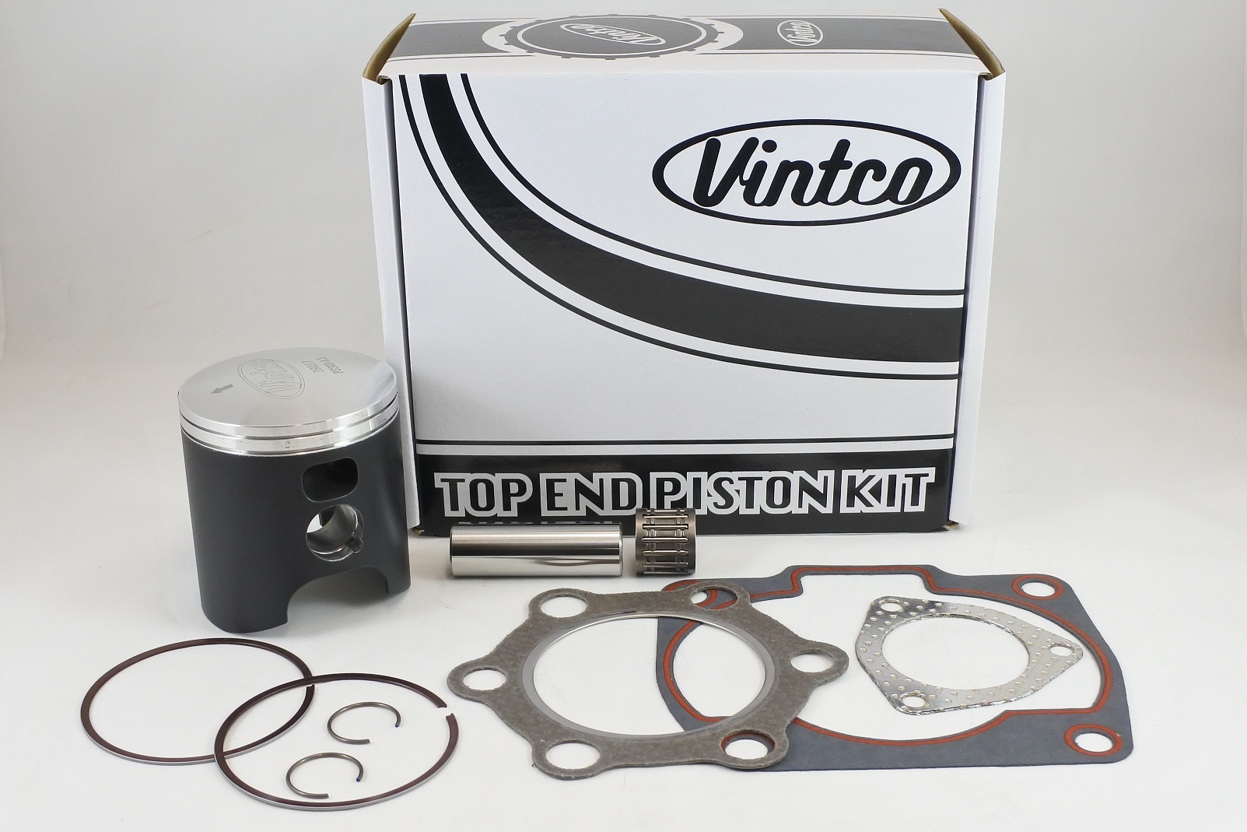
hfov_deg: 67.4
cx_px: 624
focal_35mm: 27
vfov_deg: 47.9
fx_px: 935
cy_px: 416
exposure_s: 1/160
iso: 400
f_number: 3.5
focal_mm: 10
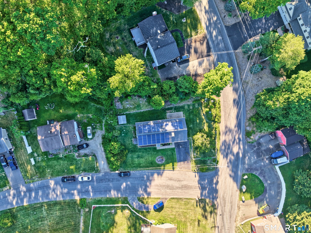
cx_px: 156
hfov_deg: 71.6
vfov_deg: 56.8
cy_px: 116
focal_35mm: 24
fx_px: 216
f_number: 1.8
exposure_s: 1/500
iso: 200
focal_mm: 8.7
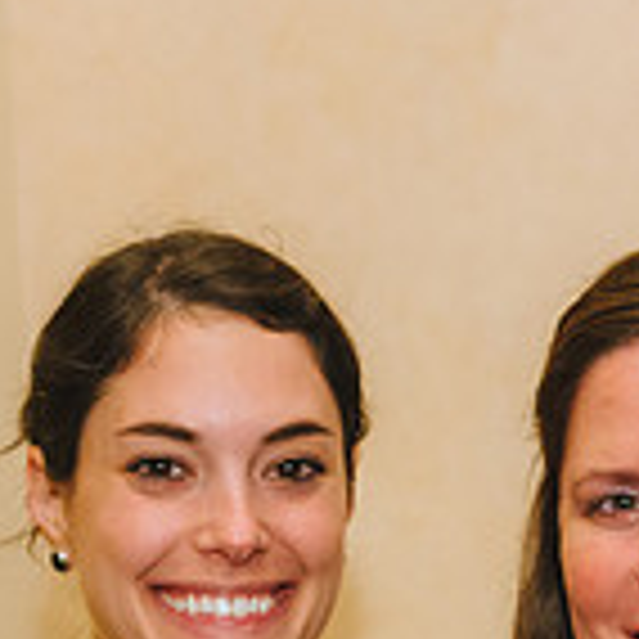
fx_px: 3488
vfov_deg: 10.3
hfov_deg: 10.4
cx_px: 495
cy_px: 812
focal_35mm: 167
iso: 3200
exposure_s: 1/125
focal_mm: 48
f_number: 4
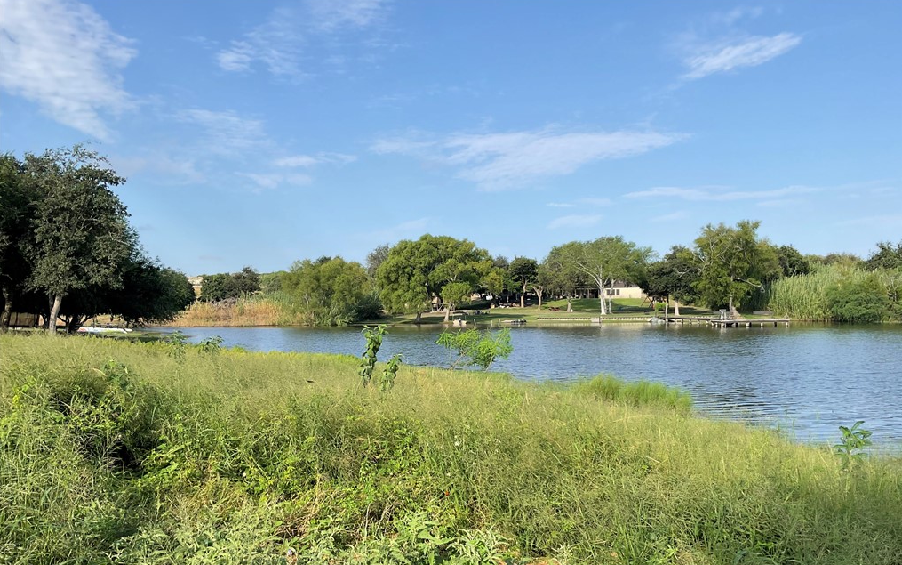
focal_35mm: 31
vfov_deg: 40.5
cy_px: 334
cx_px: 453
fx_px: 762
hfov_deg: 61.2
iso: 16
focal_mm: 3
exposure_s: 1/1626
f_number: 1.8
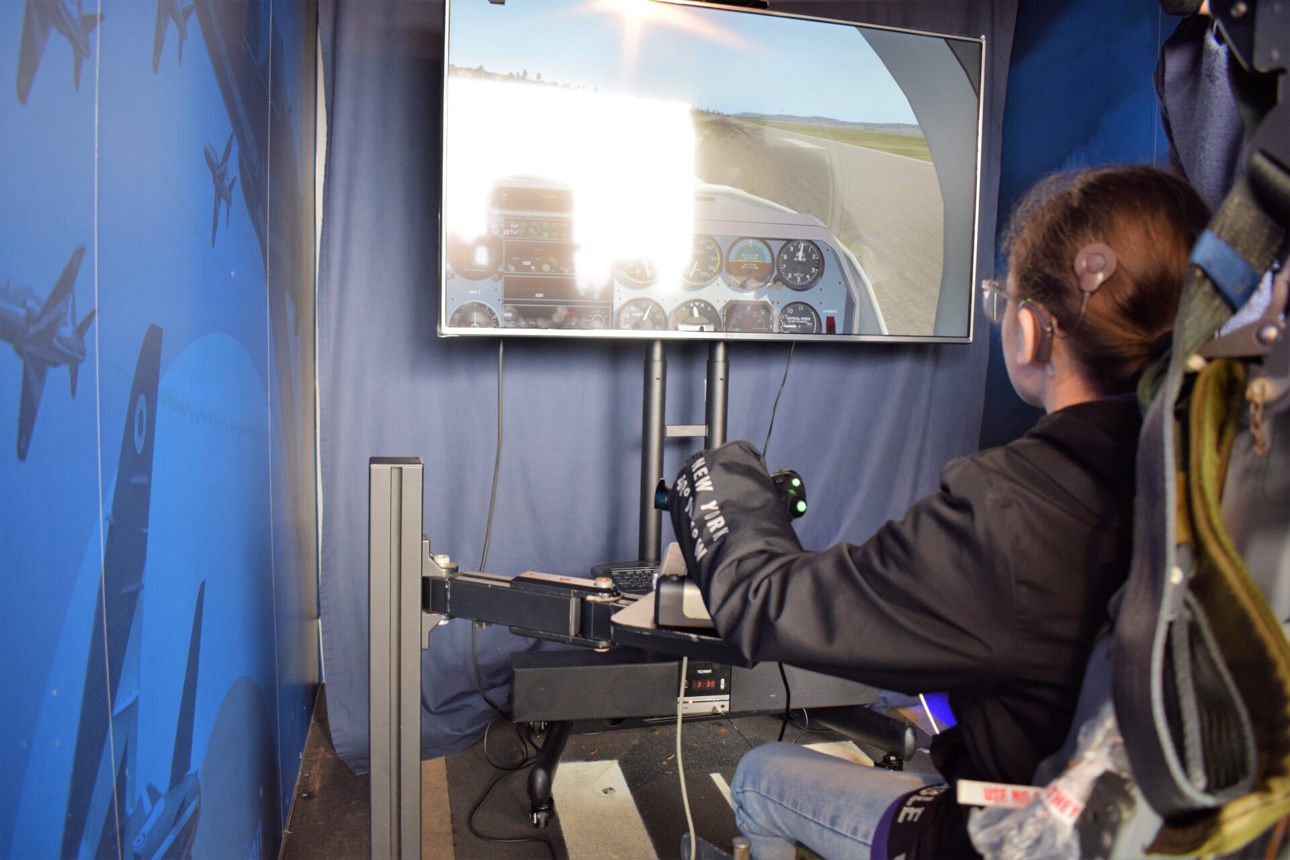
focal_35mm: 27
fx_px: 967
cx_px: 645
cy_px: 430
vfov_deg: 47.9
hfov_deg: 67.4
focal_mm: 18
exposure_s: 1/60
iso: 560
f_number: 4
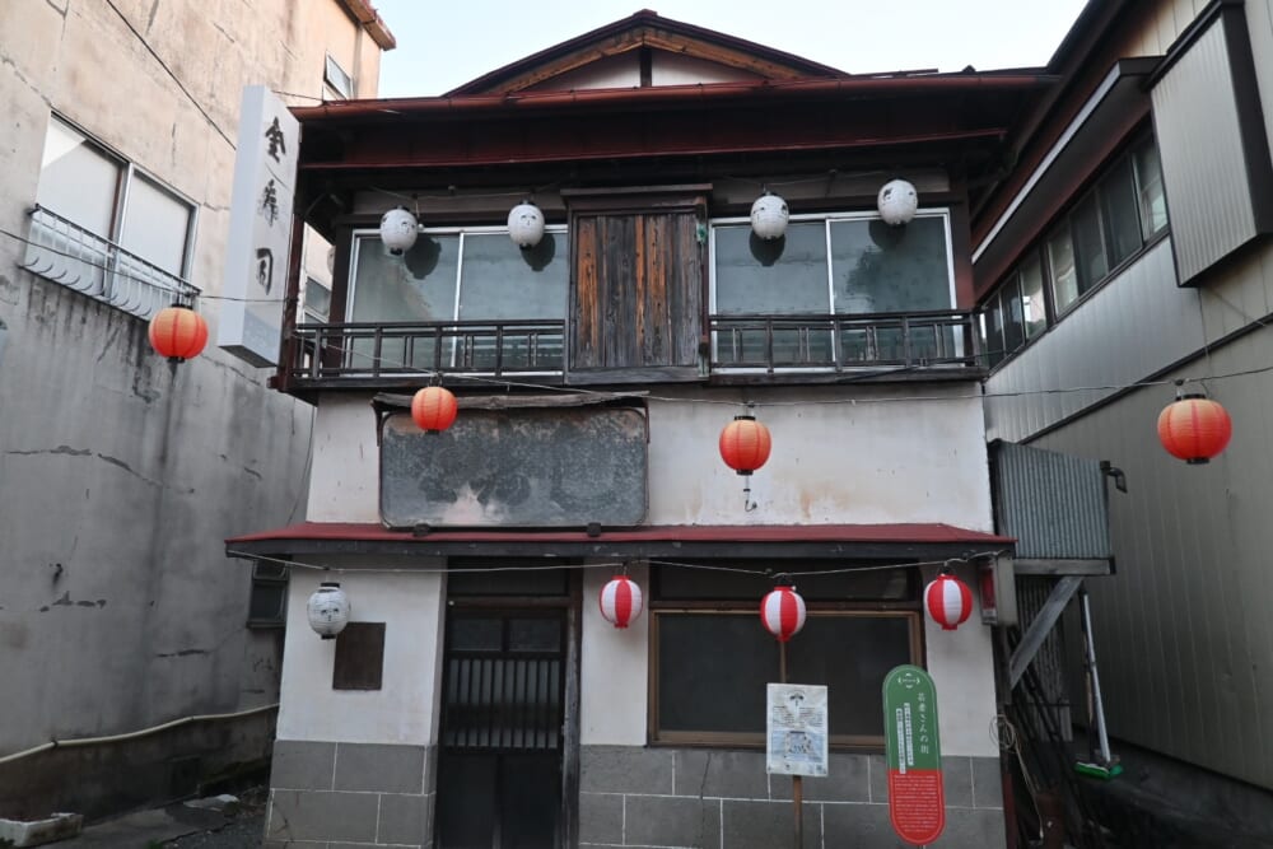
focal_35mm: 24
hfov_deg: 73.7
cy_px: 424
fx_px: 849
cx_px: 636
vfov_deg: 53.1
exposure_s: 1/125
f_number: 3.5
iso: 720
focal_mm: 16
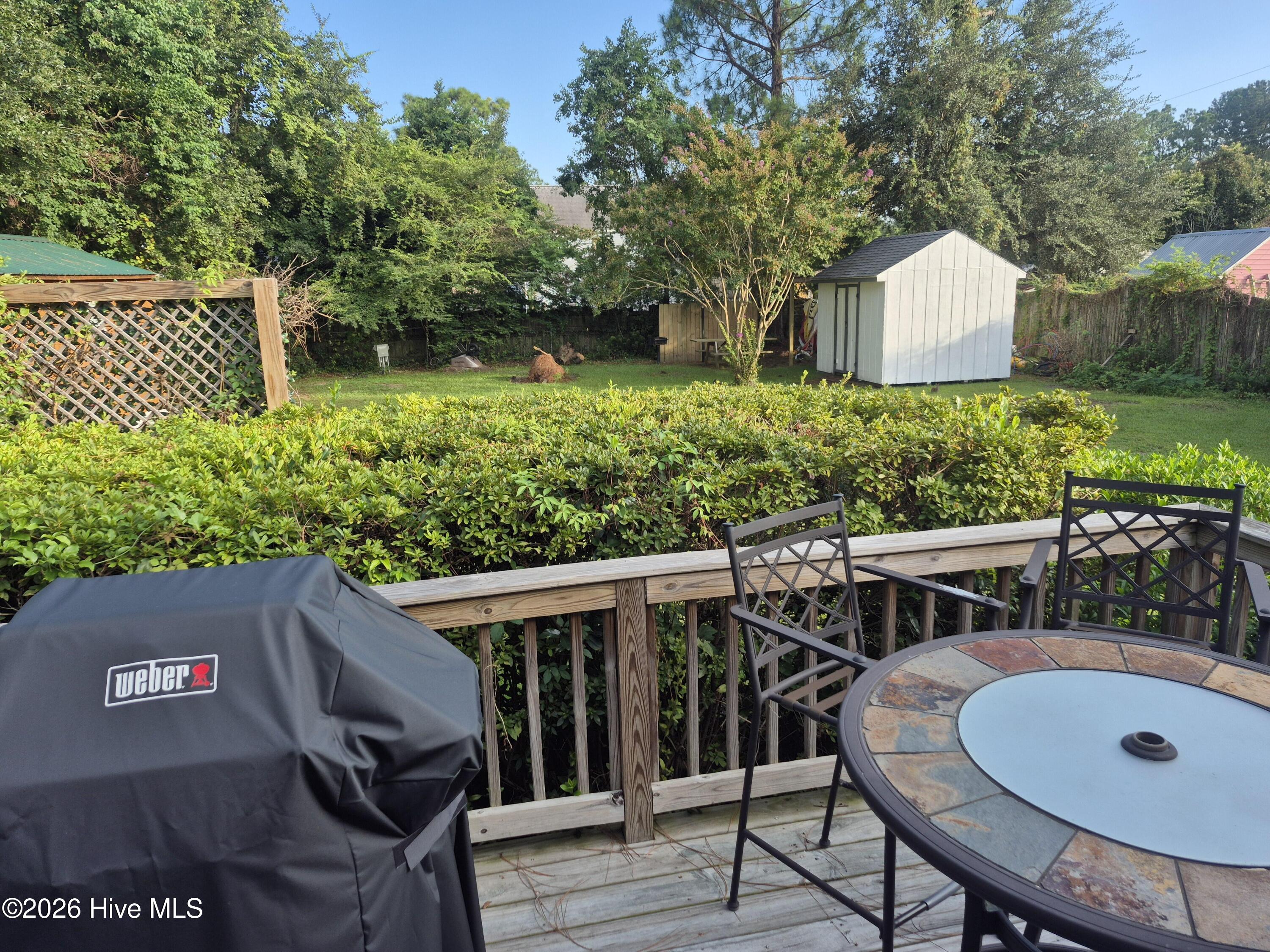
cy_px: 476
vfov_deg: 58.9
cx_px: 635
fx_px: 844
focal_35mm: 23
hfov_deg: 73.9
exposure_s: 1/472
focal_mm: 5.4
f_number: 1.8
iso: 25
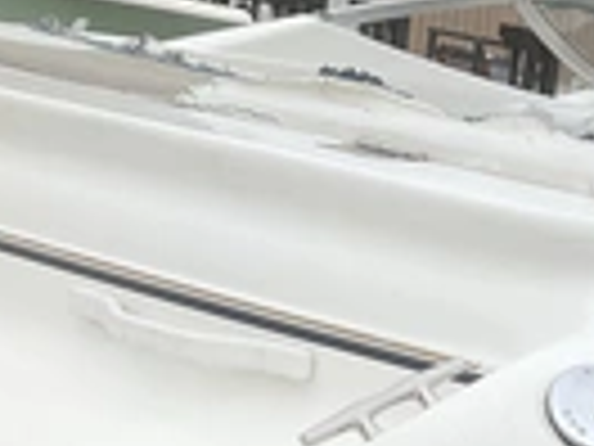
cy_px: 631
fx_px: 1510
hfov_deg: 20.4
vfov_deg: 15.7
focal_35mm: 88
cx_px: 770
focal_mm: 3
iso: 25
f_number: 1.8
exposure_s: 1/1912
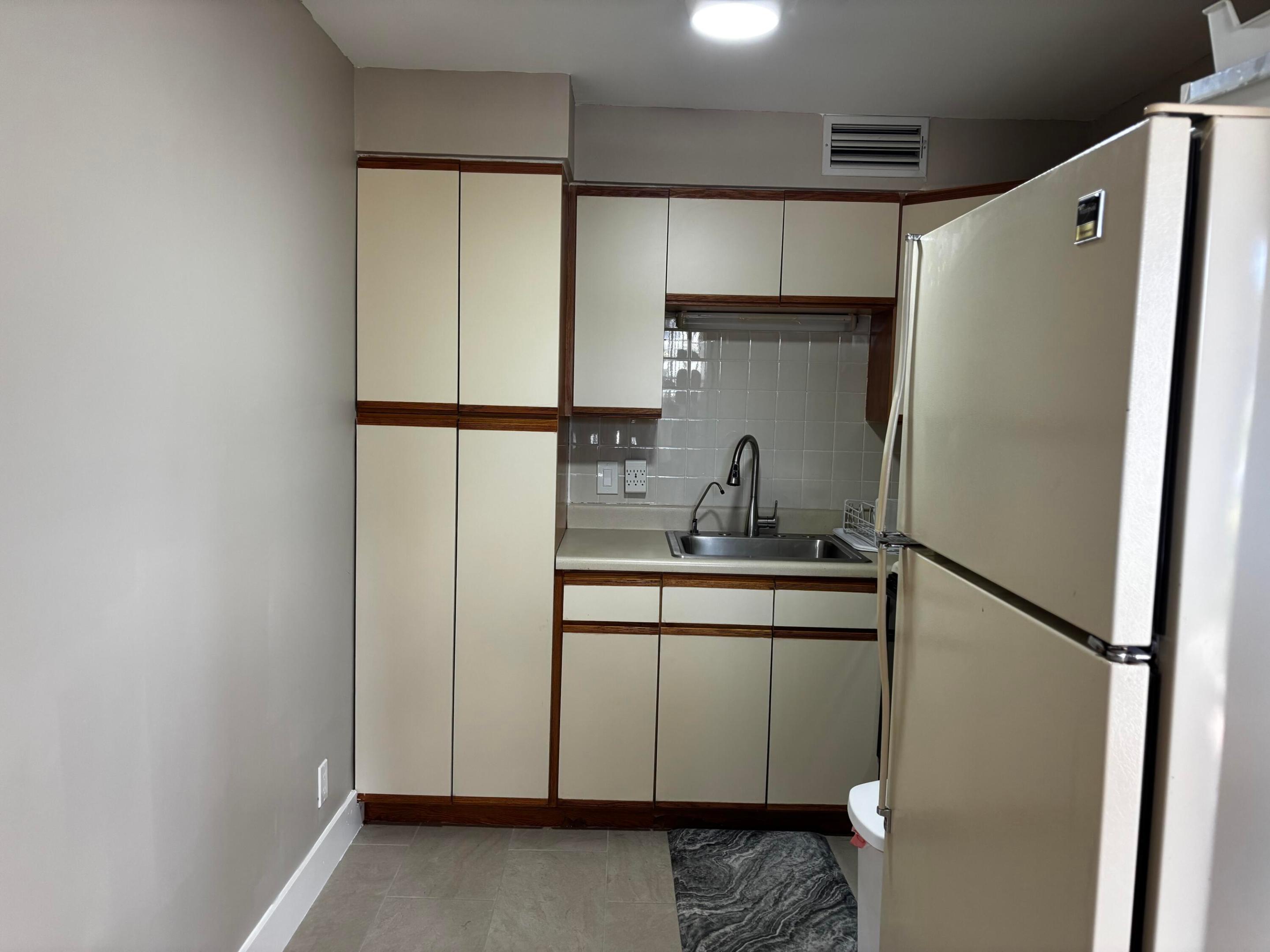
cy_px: 476
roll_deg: -1.2
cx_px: 635
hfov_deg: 67.3
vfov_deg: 53.1
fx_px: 954
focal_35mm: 26
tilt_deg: -5.1
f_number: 1.6
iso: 125
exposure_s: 1/95
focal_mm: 5.96
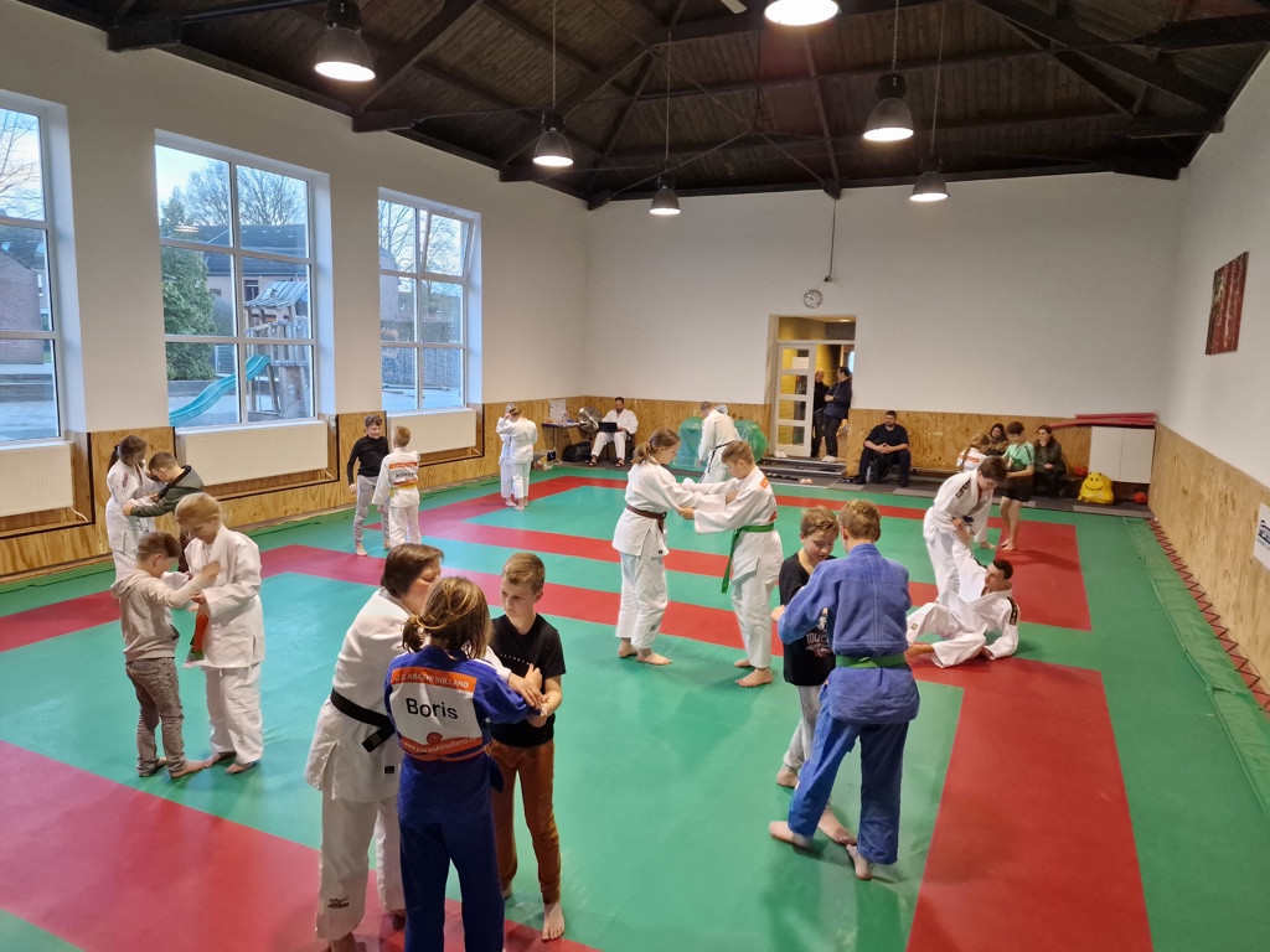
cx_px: 635
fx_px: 844
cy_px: 476
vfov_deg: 58.9
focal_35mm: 23
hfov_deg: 73.9
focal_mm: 6.4
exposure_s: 1/100
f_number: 1.8
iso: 400
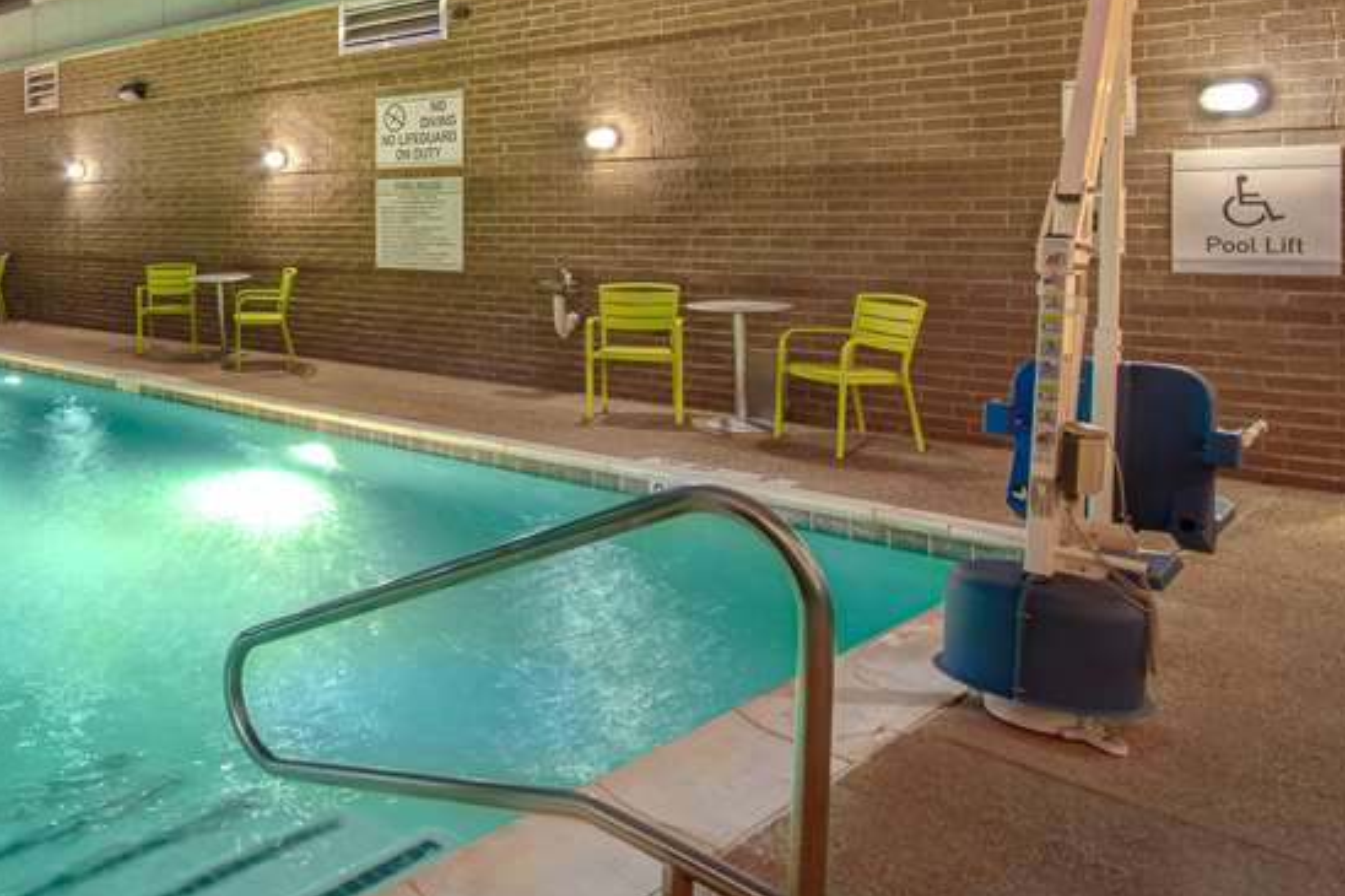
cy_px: 248
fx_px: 1046
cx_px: 180
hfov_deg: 57.9
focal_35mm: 28
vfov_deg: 45.1
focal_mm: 10
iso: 250
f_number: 7.1
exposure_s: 1/2.5
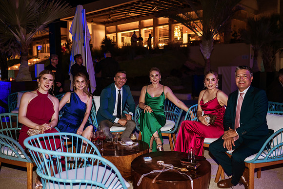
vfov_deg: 37.8
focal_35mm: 35
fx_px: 275
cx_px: 142
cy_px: 94
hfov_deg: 54.5
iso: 1600
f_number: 1.8
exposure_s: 1/50
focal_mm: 35
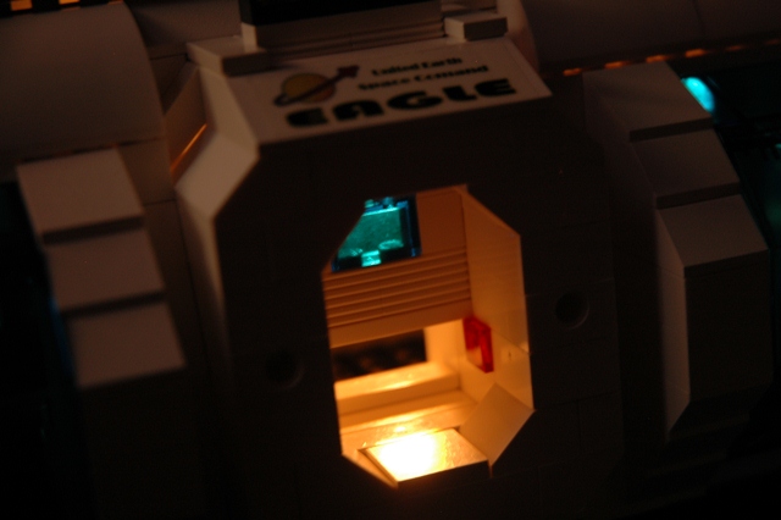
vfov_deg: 14.0
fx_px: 2114
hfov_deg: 20.9
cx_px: 390
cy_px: 260
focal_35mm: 98
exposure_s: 1/5
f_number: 4.5
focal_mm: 65
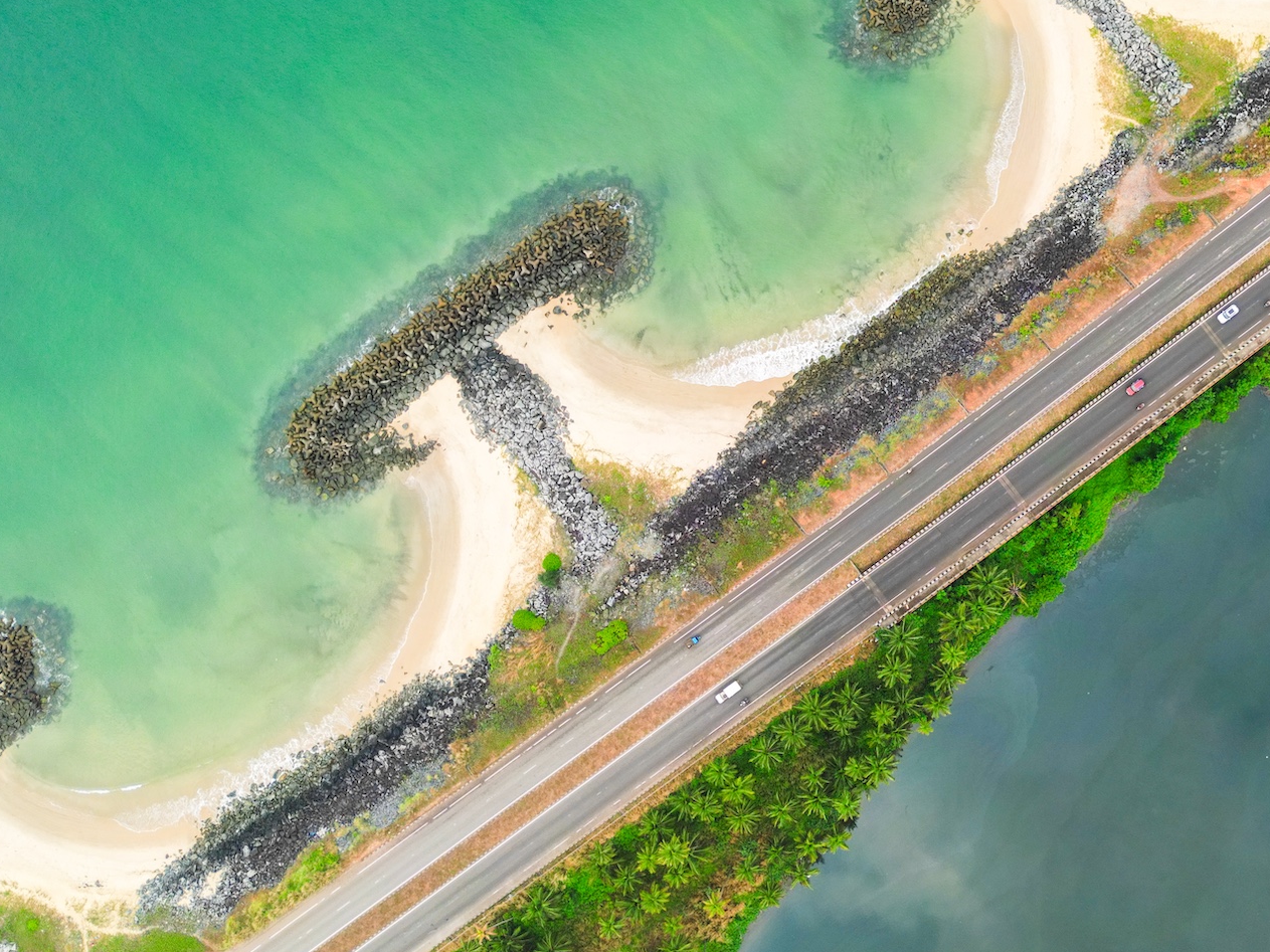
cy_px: 474
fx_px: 1394
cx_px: 913
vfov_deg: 37.7
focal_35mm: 38
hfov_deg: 47.6
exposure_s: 1/250
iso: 100
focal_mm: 6.72
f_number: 1.7
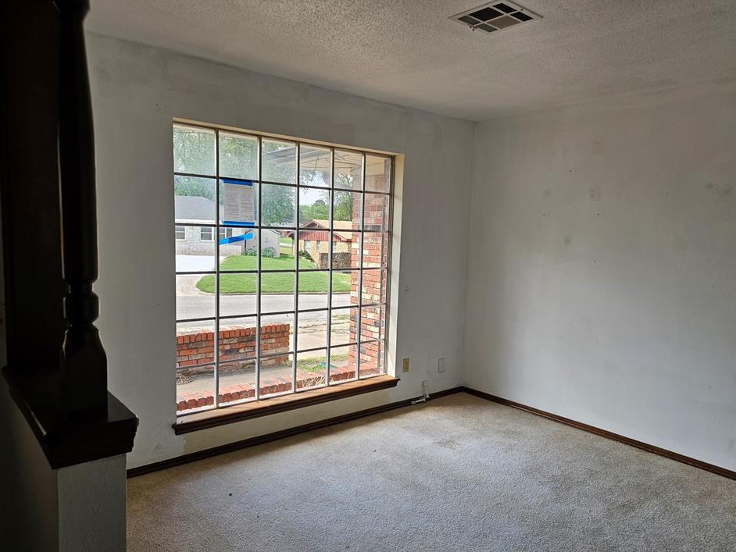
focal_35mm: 25
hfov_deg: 69.4
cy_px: 297
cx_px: 362
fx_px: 532
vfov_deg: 54.8
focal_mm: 6.3
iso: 25
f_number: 1.7
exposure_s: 1/207
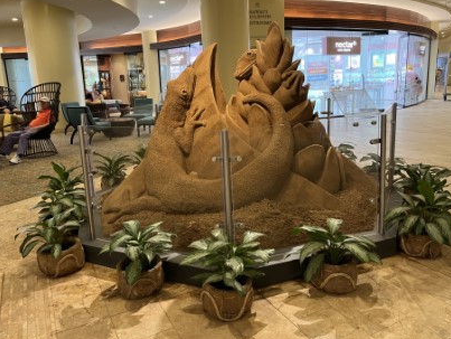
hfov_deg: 61.6
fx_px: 378
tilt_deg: -12.0
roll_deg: +1.9
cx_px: 232
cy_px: 156
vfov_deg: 48.2
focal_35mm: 29
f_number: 1.6
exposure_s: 1/60
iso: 250
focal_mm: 5.1
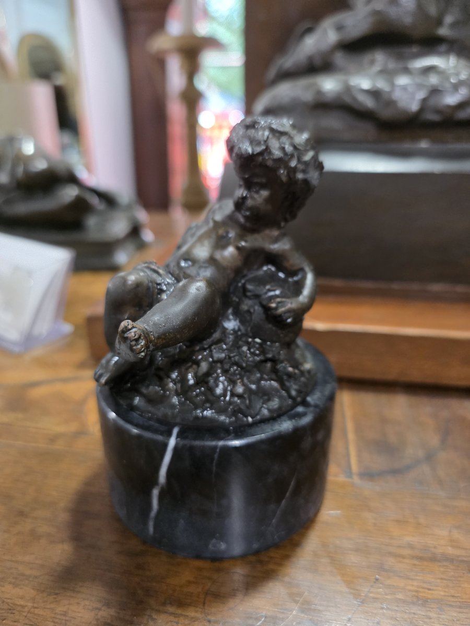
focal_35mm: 23
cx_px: 235
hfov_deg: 58.9
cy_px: 313
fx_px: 416
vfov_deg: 73.9
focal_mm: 6.3
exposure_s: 1/100
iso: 400
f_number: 1.7
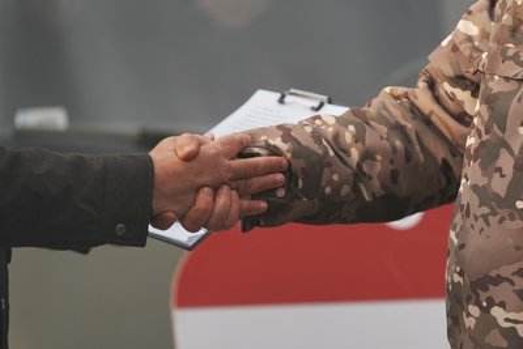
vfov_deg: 7.8
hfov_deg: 11.7
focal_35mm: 176
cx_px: 262
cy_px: 174
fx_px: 2558
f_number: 5.6
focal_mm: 176
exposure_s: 1/667
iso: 200
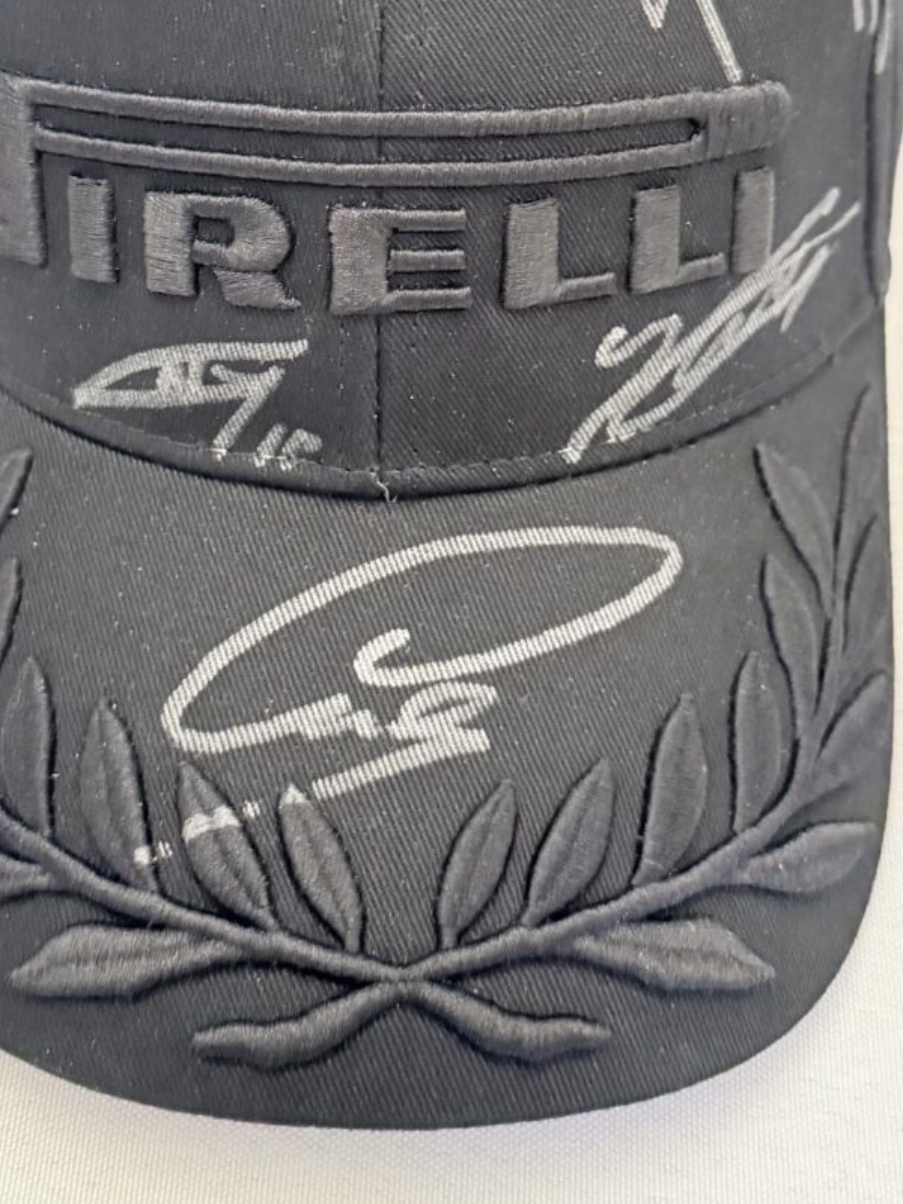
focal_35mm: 54
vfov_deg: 34.5
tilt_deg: -47.3
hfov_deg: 27.0
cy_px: 254
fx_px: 1878
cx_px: 378
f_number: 1.78
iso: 1000
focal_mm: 6.76
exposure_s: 1/33
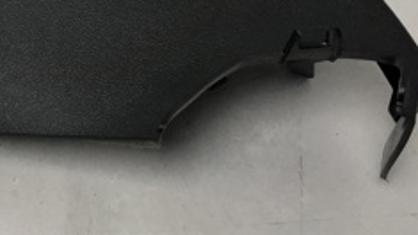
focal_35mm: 83
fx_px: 920
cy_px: -21
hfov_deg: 24.6
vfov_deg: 14.2
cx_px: 20
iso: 40
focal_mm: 4
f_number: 1.8
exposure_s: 1/25
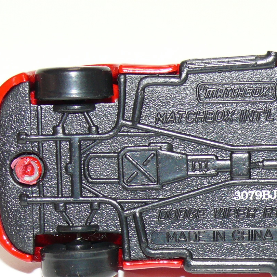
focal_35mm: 178
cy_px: 156
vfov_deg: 9.8
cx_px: 232
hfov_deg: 9.8
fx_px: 1611
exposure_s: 1/30
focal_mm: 13.3
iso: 100
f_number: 4
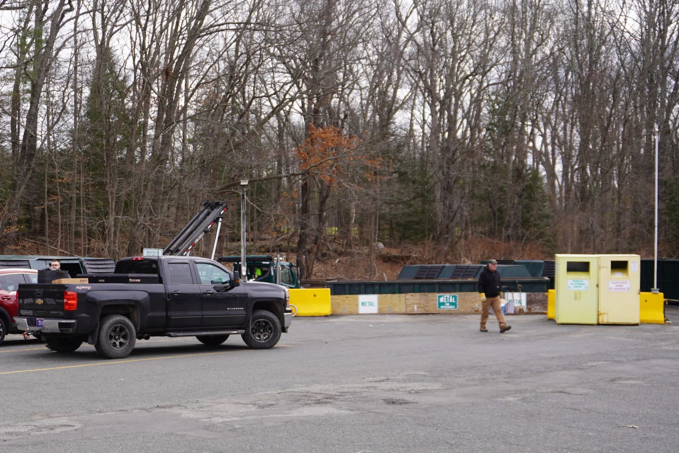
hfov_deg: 34.0
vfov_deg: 23.3
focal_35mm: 58
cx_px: 199
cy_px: 267
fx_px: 1094
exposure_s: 1/320
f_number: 5
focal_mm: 26
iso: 100
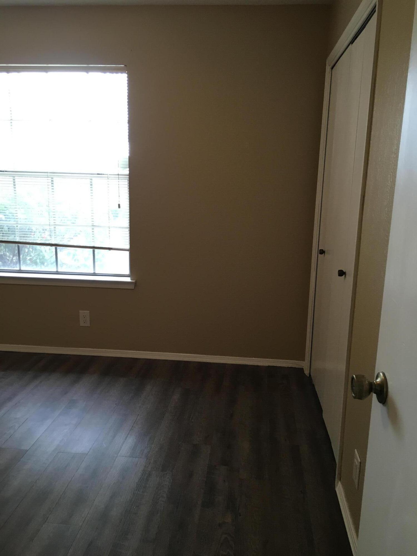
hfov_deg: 48.2
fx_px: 466
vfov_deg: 61.7
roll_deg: -1.7
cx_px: 208
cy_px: 278
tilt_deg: -12.3
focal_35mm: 29
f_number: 2.2
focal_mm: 4.15
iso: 80
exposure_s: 1/30
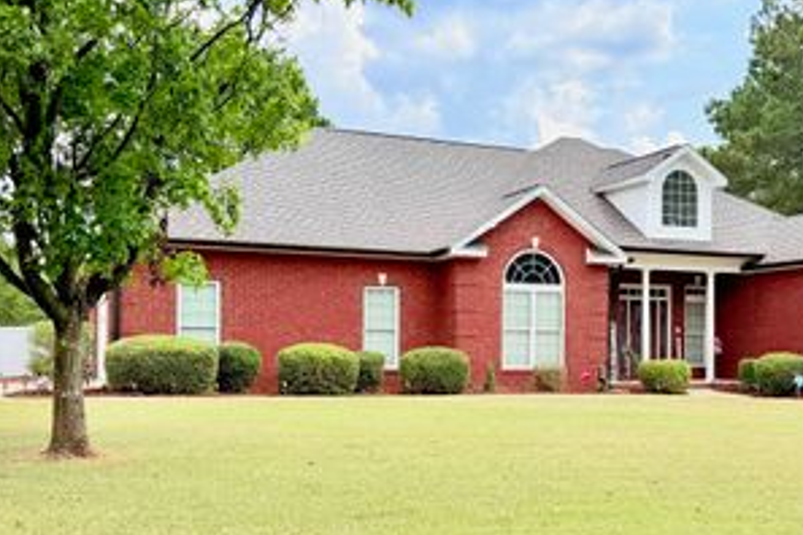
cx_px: 479
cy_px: 339
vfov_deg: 31.7
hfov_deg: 46.2
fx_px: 937
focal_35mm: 42
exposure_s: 1/3021
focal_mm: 6.76
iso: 80
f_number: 1.78
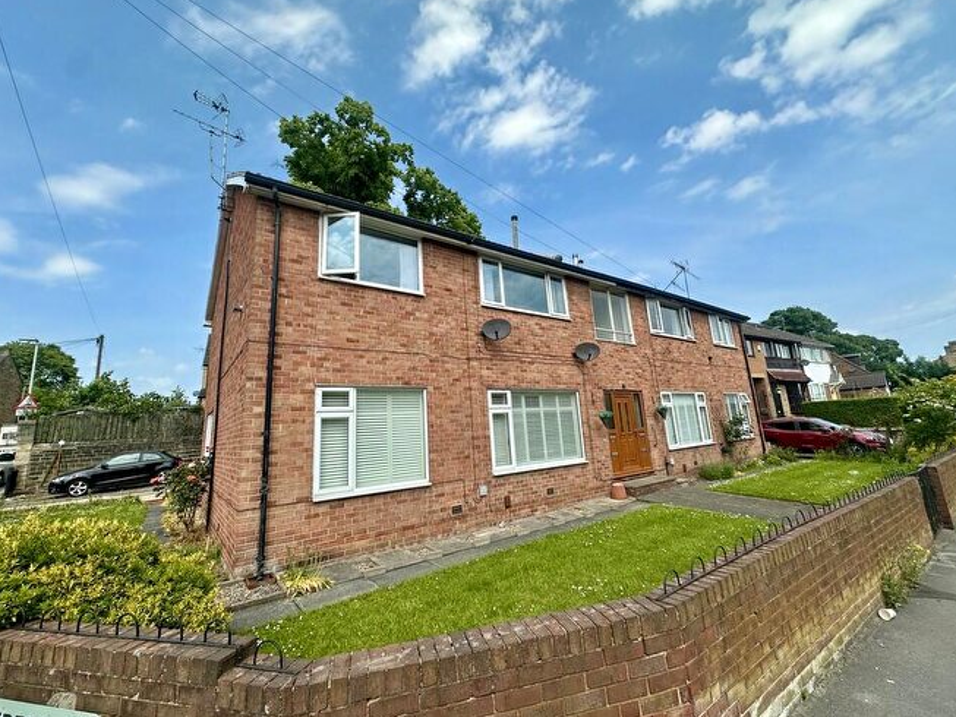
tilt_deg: +13.6
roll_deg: +4.3
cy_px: 345
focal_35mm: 15
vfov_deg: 81.7
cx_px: 483
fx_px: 414
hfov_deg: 98.2
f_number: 2.2
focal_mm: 2.22
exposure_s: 1/1715
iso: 50
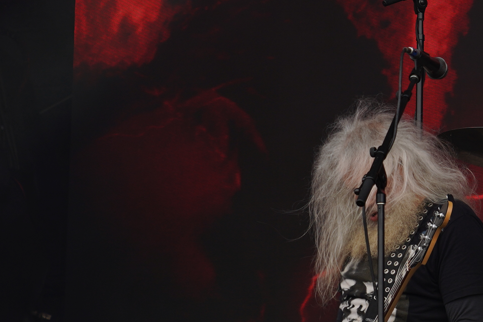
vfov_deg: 6.8
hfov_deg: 10.1
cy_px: 182
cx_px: 469
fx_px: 2710
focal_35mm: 202
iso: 100
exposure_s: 1/160
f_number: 5.6
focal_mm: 65
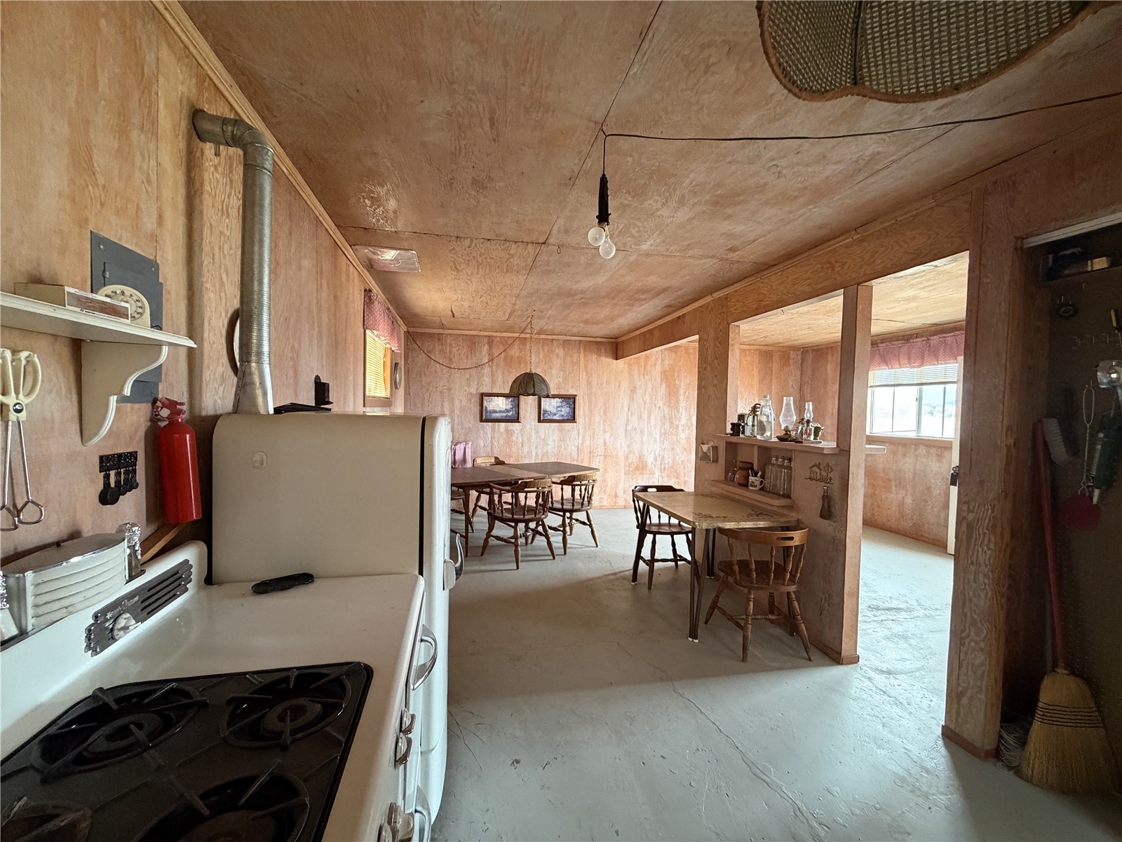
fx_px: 454
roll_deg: -0.4
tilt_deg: -1.8
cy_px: 421
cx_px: 561
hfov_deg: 102.1
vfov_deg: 85.7
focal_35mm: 14
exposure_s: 1/60
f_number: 2.2
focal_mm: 2.22
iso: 500
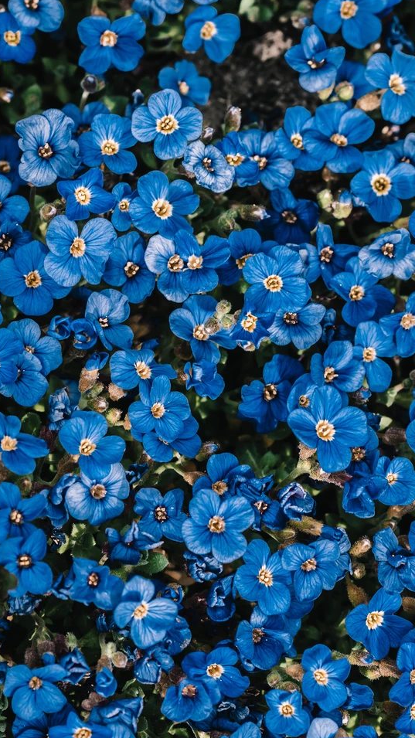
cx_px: -5
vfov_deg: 9.8
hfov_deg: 5.5
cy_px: 368
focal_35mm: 219
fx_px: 4285
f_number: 4
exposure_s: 1/320
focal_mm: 75
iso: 200
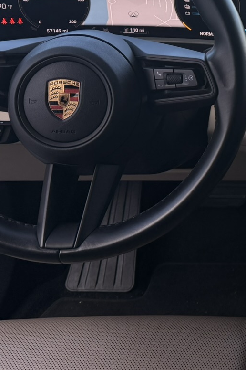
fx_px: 677
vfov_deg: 29.4
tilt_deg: -16.6
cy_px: 42
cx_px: 424
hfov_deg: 17.3
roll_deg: +0.7
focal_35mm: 66
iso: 100
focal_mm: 6.76
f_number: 1.78
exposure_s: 1/456
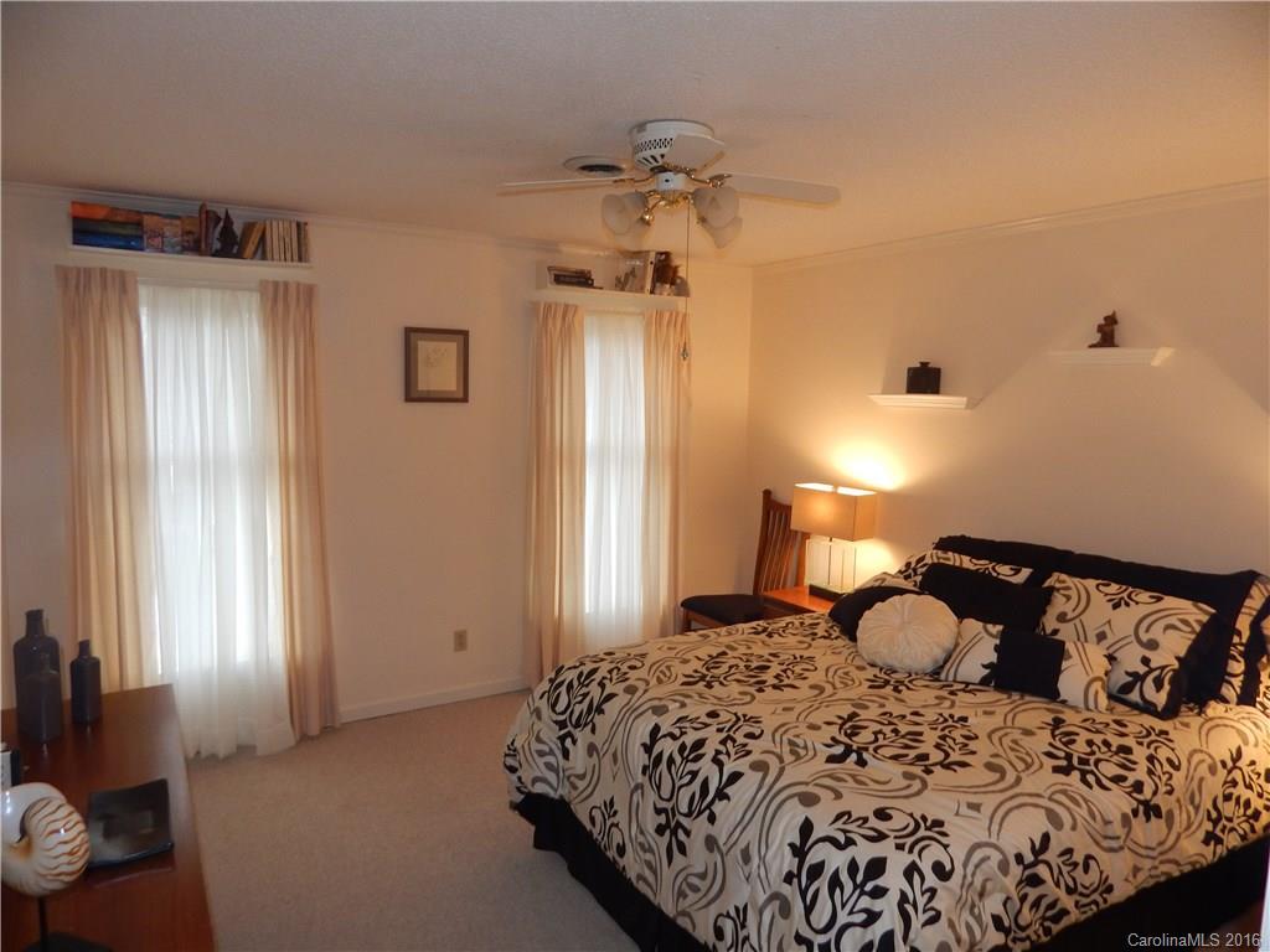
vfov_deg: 61.1
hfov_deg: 76.4
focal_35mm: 22
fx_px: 807
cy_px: 476
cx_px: 635
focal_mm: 4
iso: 160
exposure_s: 1/30
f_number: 3
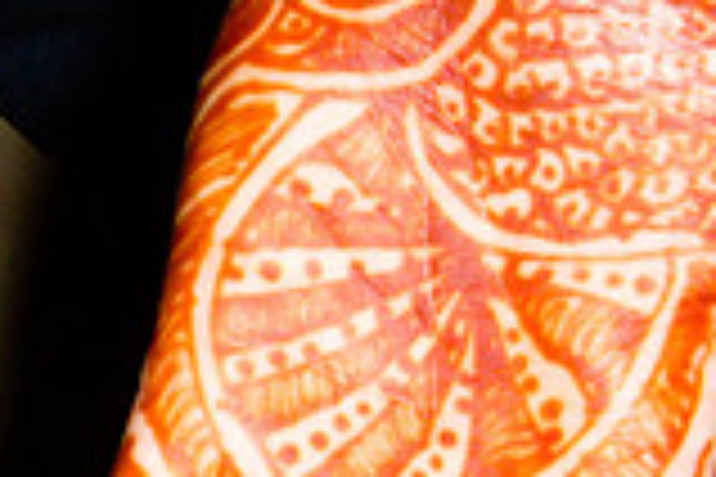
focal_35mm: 144
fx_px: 2864
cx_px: -122
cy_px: 290
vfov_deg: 9.5
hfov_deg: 13.9
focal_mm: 6.3
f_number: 3
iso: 100
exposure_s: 1/45
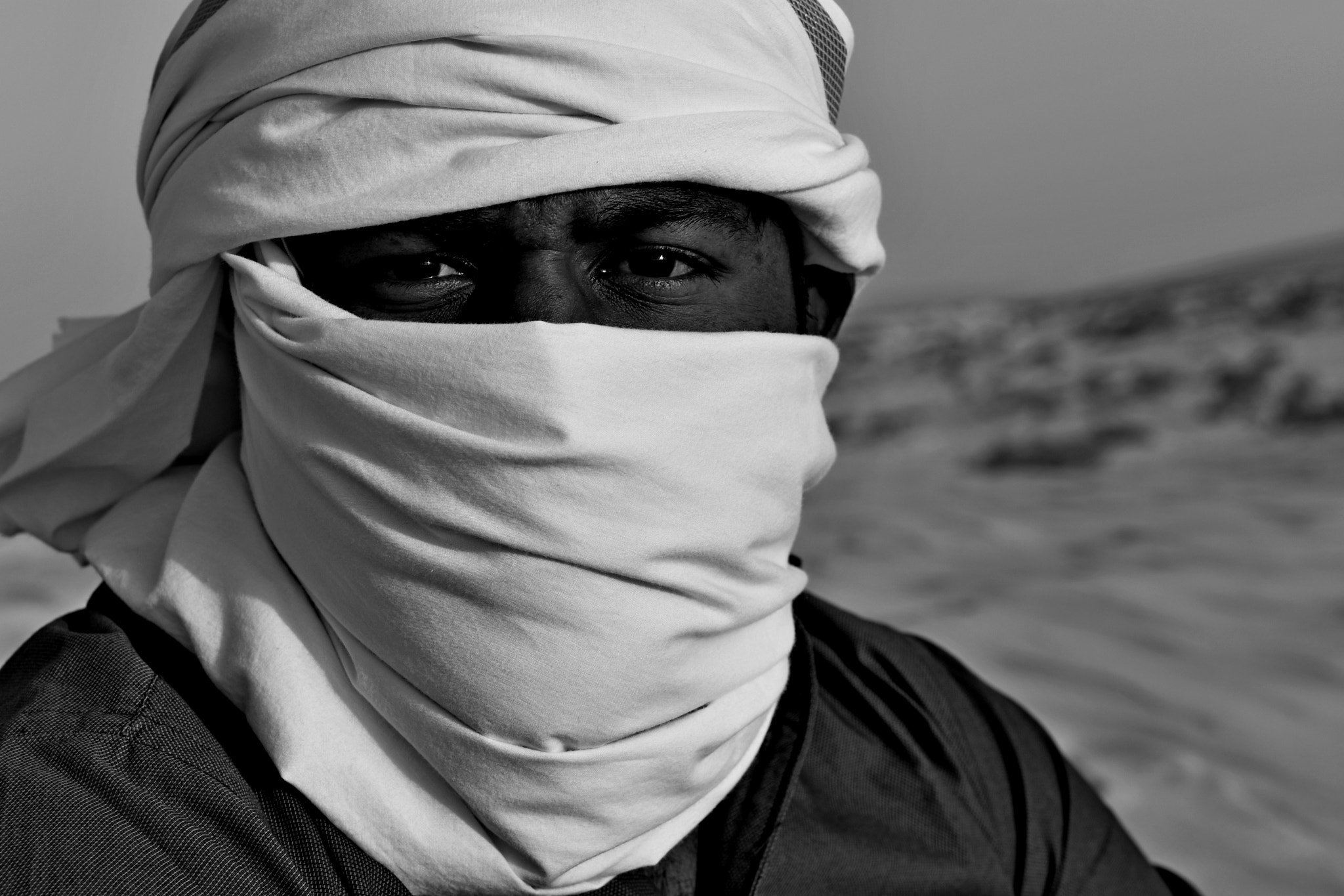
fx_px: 3080
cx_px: 672
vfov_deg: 16.6
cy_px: 448
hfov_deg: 24.6
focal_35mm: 82
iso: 100
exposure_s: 1/320
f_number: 8
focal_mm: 55
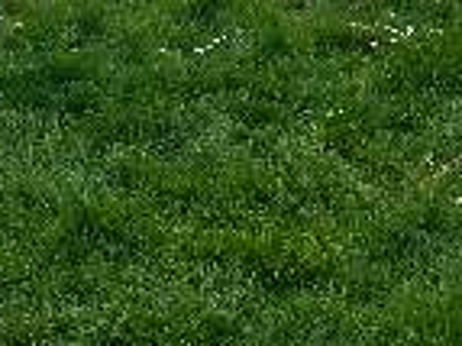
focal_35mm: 116
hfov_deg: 17.0
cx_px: 200
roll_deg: +0.0
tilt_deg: -12.1
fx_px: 1547
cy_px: -86
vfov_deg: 12.4
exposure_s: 1/927
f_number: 2.2
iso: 25
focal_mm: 4.15
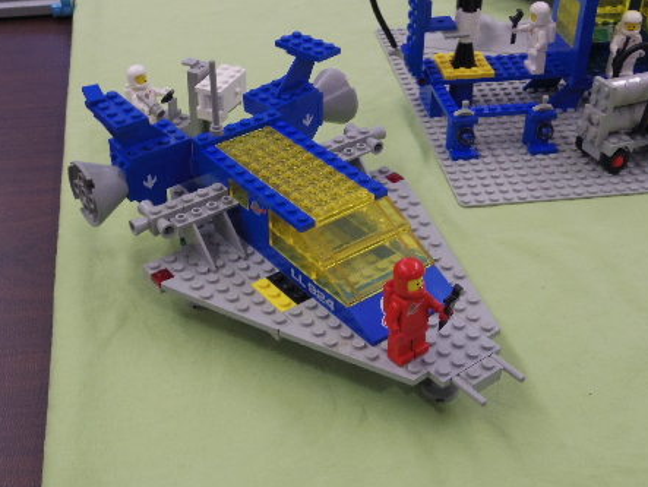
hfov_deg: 41.2
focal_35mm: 46
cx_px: 312
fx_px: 862
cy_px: 246
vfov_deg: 31.6
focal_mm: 6.2
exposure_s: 1/50
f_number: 4.5
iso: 320
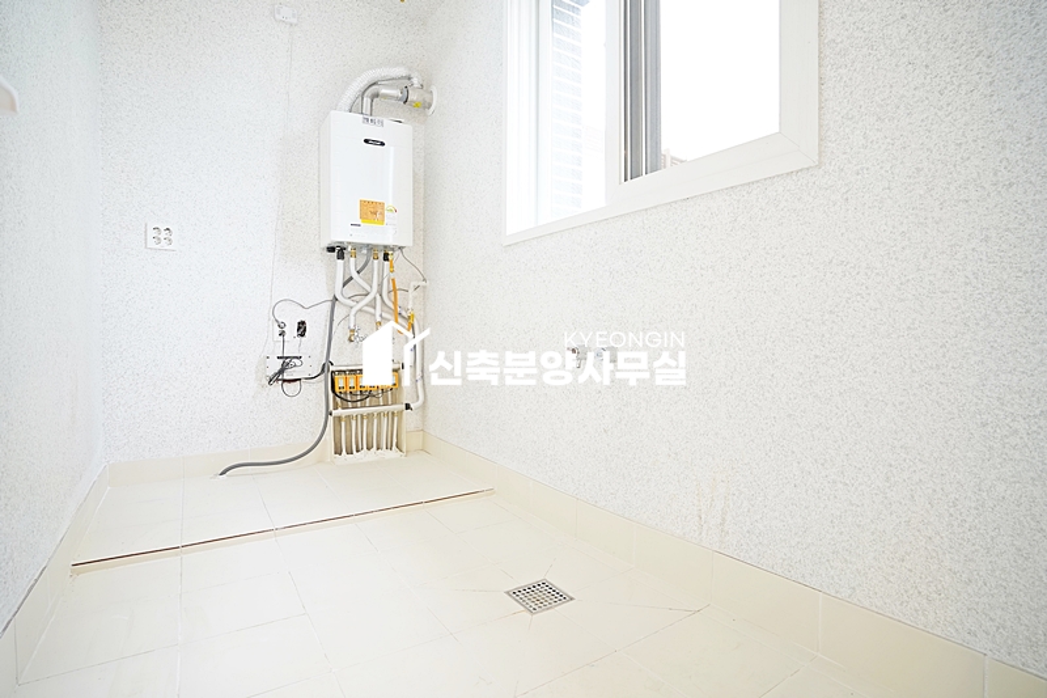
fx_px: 494
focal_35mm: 17
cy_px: 349
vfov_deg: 70.4
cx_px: 524
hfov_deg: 93.3
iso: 250
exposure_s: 1/40
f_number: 3.5
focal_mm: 17
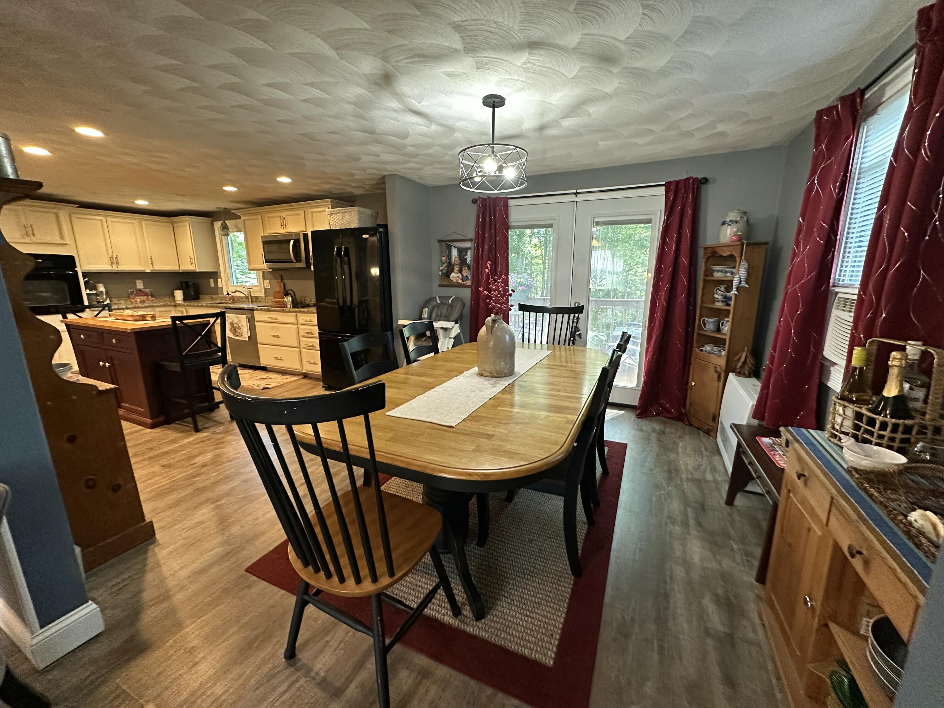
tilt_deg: -12.3
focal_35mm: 14
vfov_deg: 85.7
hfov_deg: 102.1
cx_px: 472
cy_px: 354
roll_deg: -0.4
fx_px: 382
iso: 500
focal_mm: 2.22
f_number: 2.2
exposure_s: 1/60
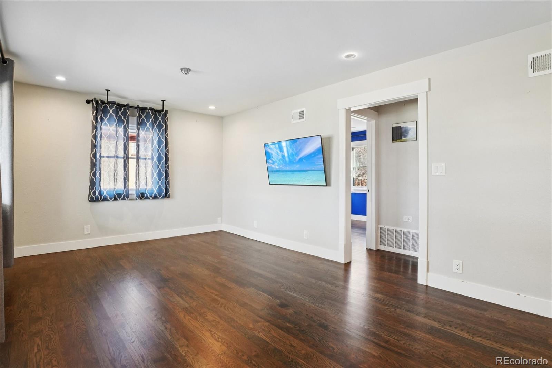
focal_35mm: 16
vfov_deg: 72.0
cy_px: 184
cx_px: 276
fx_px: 253
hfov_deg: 95.0
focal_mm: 11
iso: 640
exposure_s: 1/30
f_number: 8
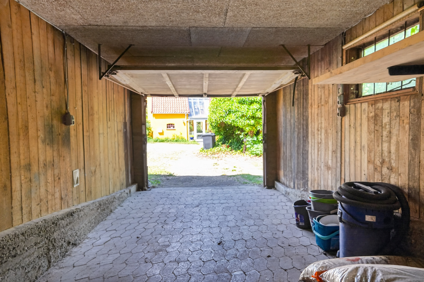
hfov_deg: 78.6
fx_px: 259
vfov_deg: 57.2
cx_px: 212
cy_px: 141
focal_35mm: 22
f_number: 8
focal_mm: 22
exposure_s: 1/25
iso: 400
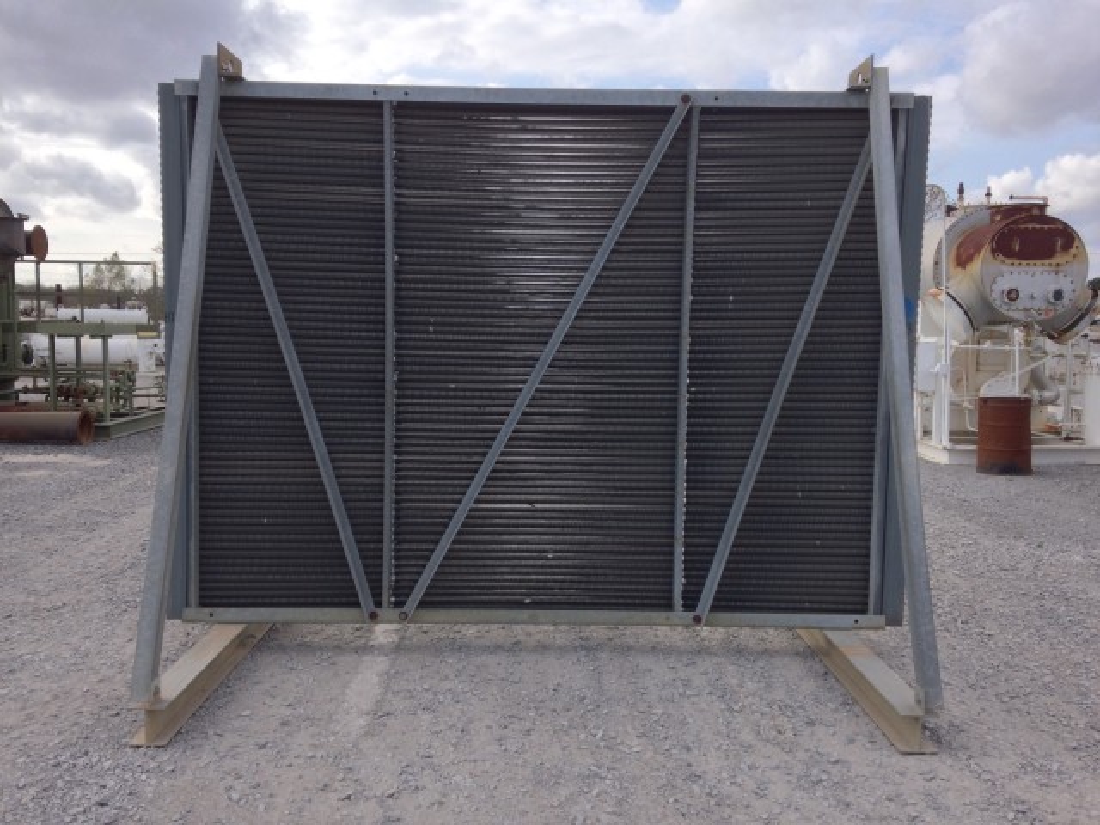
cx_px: 550
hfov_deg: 55.4
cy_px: 412
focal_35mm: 33
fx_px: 1049
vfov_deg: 42.9
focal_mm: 4.12
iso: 50
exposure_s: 1/414
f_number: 2.4
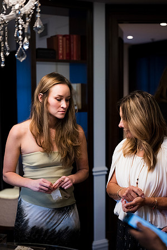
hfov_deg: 24.6
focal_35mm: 55
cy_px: 125
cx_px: 84
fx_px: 383
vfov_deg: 36.2
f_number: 2.2
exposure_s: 1/200
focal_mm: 55
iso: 2500
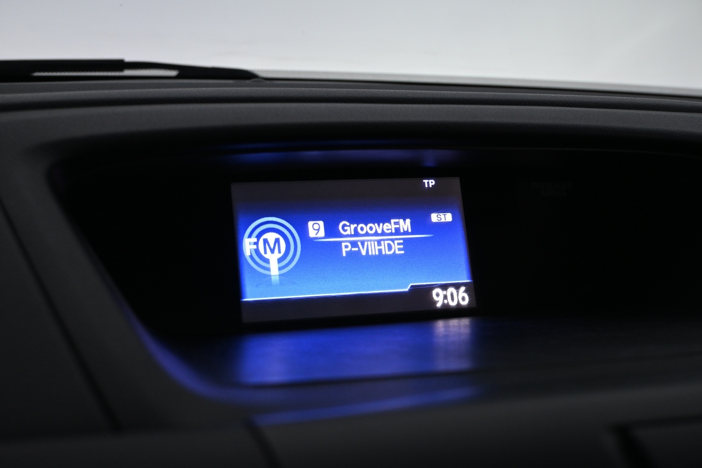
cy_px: 234
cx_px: 351
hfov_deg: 41.7
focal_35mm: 47
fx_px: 921
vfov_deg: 28.5
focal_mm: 31.5
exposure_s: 1/30
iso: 800
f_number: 6.3
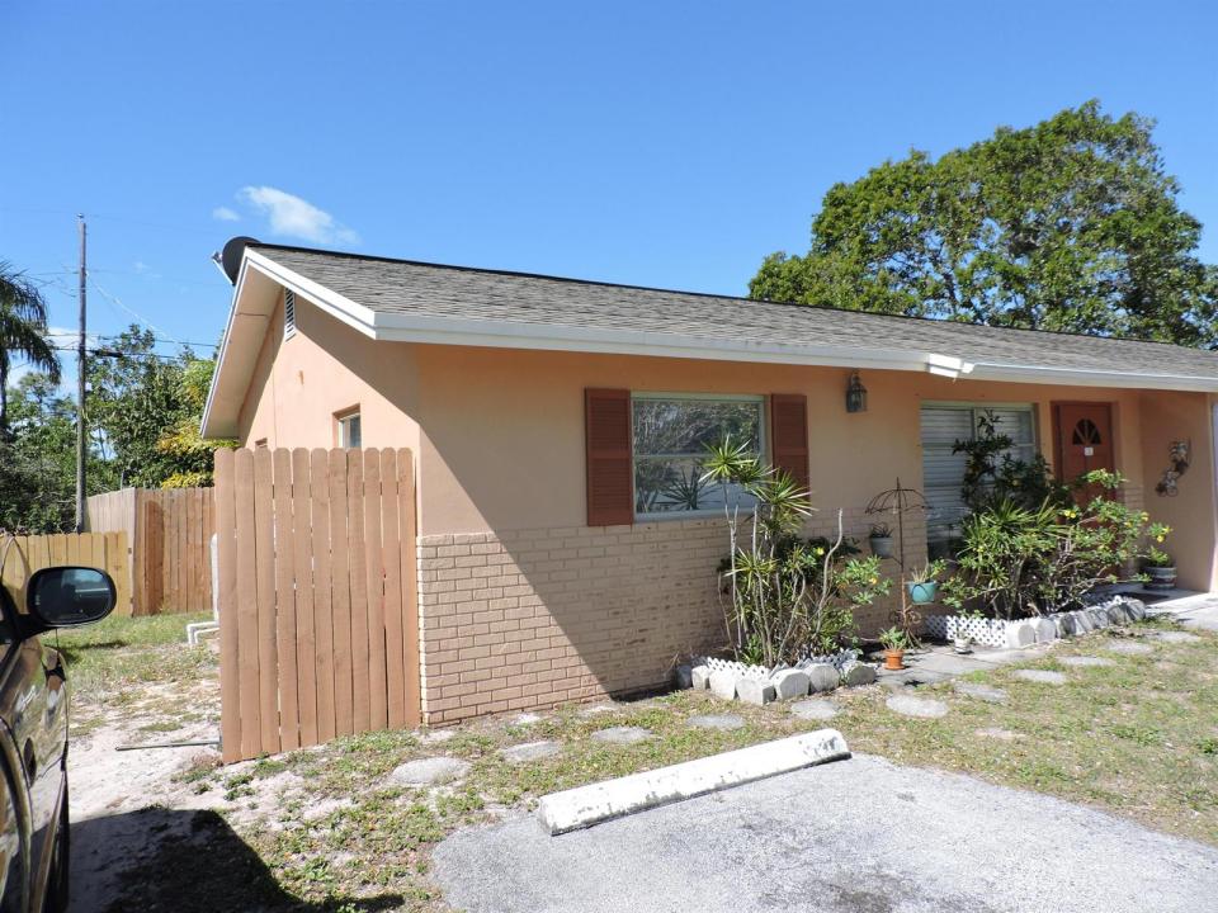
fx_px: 844
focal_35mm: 24
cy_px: 456
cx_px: 609
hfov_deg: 71.6
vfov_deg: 56.8
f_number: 3
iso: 100
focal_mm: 4.3
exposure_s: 1/1000
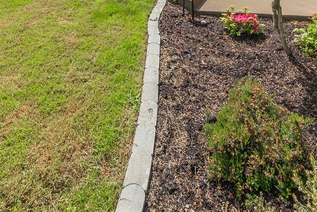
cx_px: 256
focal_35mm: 31
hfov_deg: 55.7
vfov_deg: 32.4
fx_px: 273
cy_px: -61
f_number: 7.1
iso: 80
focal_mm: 12
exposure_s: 1/100
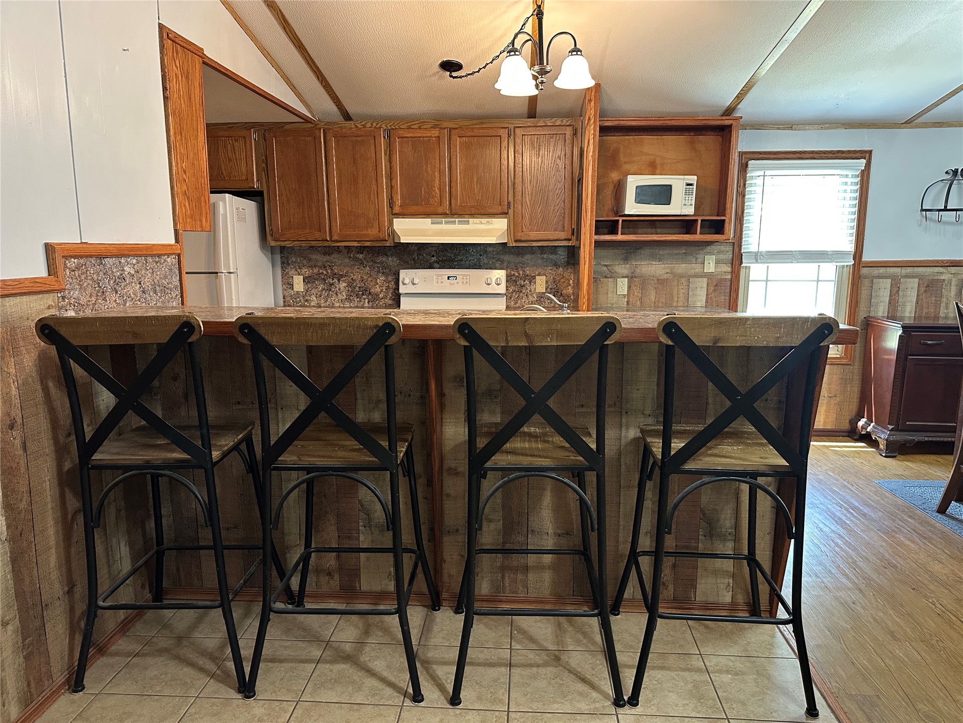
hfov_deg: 71.6
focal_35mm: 24
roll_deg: +0.4
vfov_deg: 56.8
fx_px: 668
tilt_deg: -10.8
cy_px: 362
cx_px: 482
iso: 400
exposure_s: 1/60
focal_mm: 6.86
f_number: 1.78
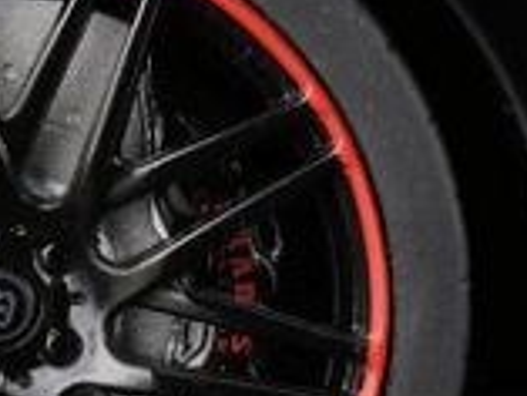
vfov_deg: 3.8
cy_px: 279
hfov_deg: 5.1
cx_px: 64
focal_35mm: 387
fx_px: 5902
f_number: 25
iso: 800
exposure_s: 1/25
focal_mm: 55
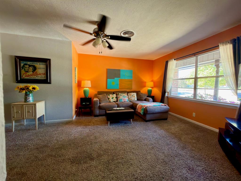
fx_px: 97
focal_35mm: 14
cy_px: 90
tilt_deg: -3.2
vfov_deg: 85.7
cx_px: 120
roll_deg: -0.8
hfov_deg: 102.1
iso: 80
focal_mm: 2.22
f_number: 2.2
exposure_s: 1/30
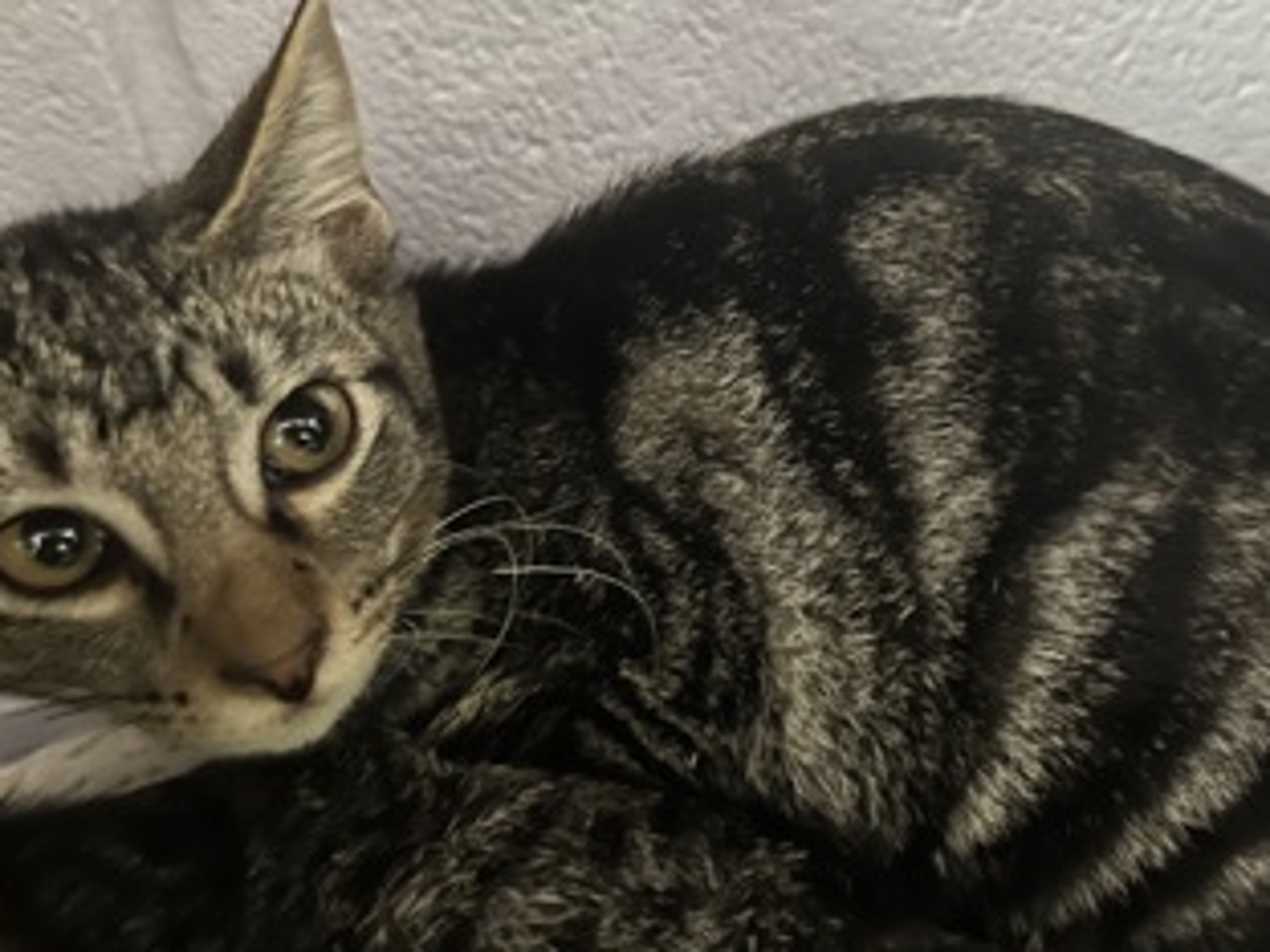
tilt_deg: -34.2
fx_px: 1284
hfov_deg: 52.4
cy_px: 413
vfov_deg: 40.6
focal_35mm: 35
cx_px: 741
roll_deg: +7.7
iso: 640
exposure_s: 1/9
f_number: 1.6
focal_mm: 5.1
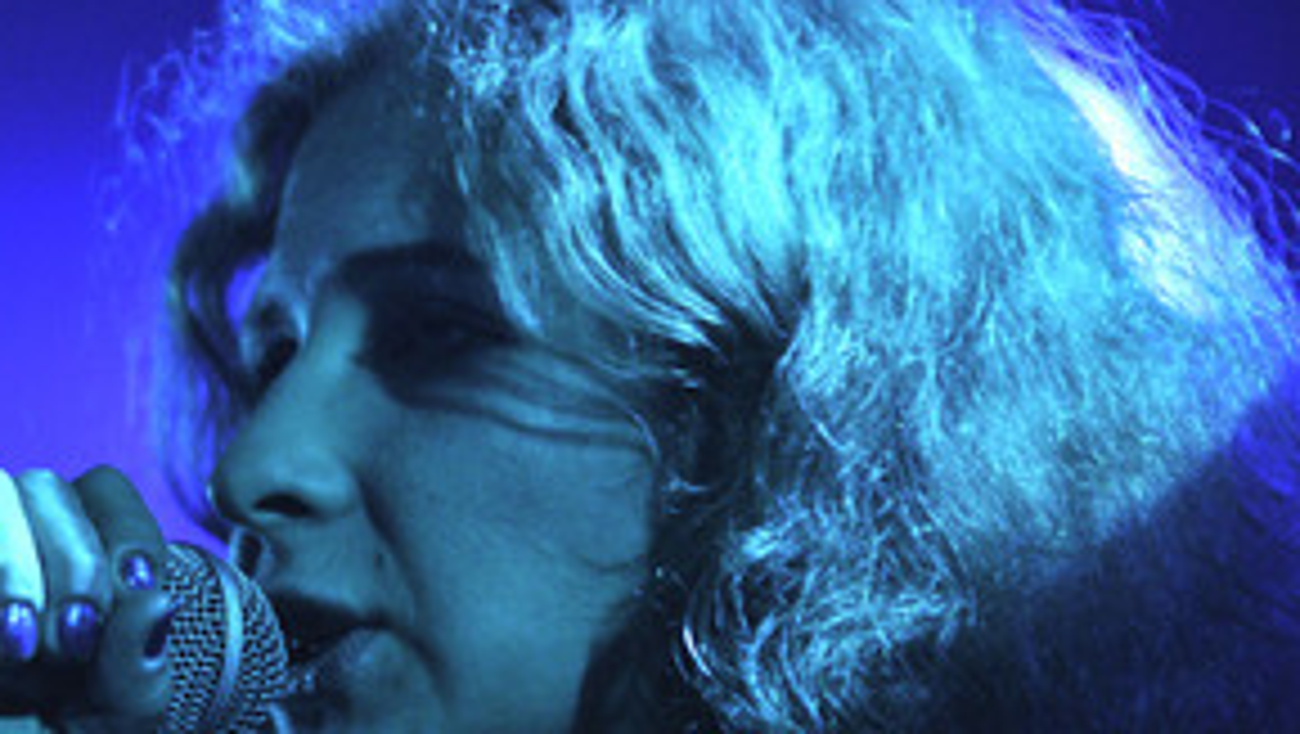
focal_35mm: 391
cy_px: 401
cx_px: 378
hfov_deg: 5.5
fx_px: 13487
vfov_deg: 3.1
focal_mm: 160
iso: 1000
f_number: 2.8
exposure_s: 1/200
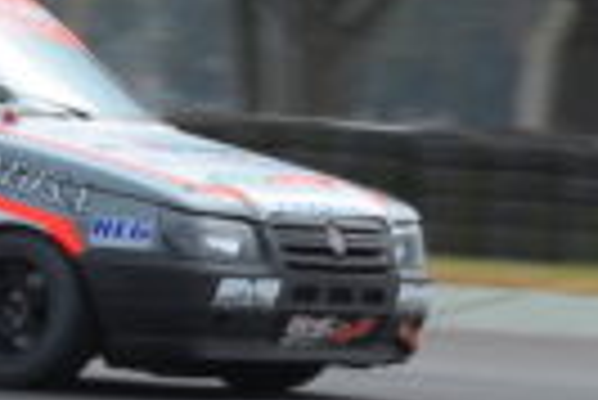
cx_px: -153
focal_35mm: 677
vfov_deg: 2.0
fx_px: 11258
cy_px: 157
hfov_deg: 3.0
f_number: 9
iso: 200
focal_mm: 150
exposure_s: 1/320
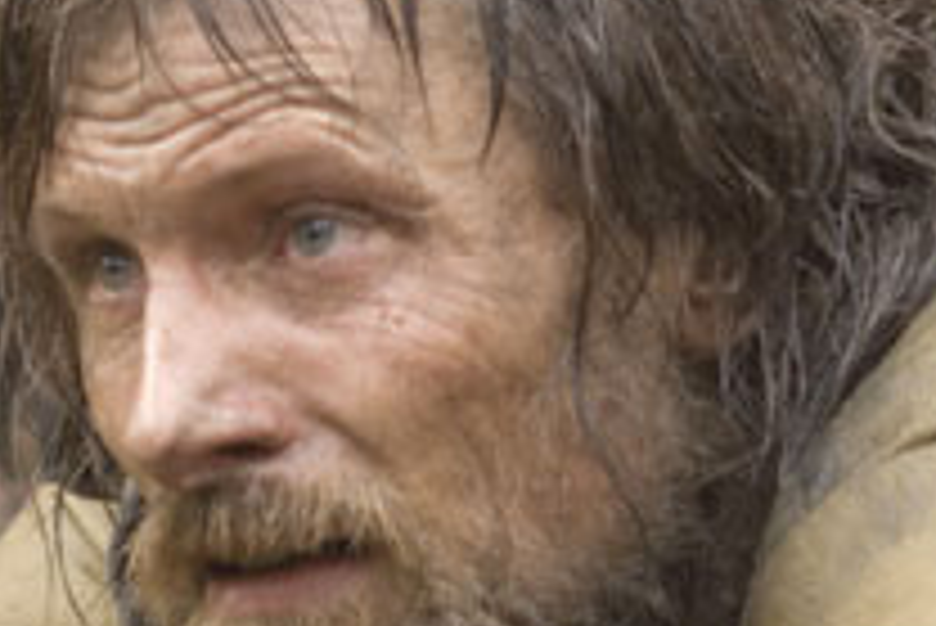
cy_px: 405
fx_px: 11823
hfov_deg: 4.5
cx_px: 122
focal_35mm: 454
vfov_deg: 3.0
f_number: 3
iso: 640
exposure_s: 1/40
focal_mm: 105
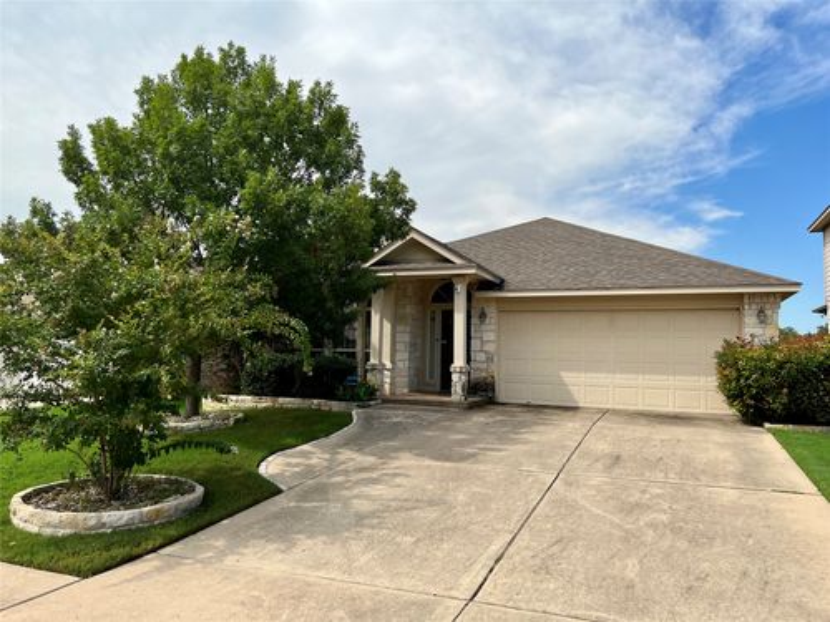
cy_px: 311
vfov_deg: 53.1
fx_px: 623
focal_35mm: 26
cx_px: 415
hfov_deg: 67.3
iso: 50
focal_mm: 5.7
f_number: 1.5
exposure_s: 1/4274
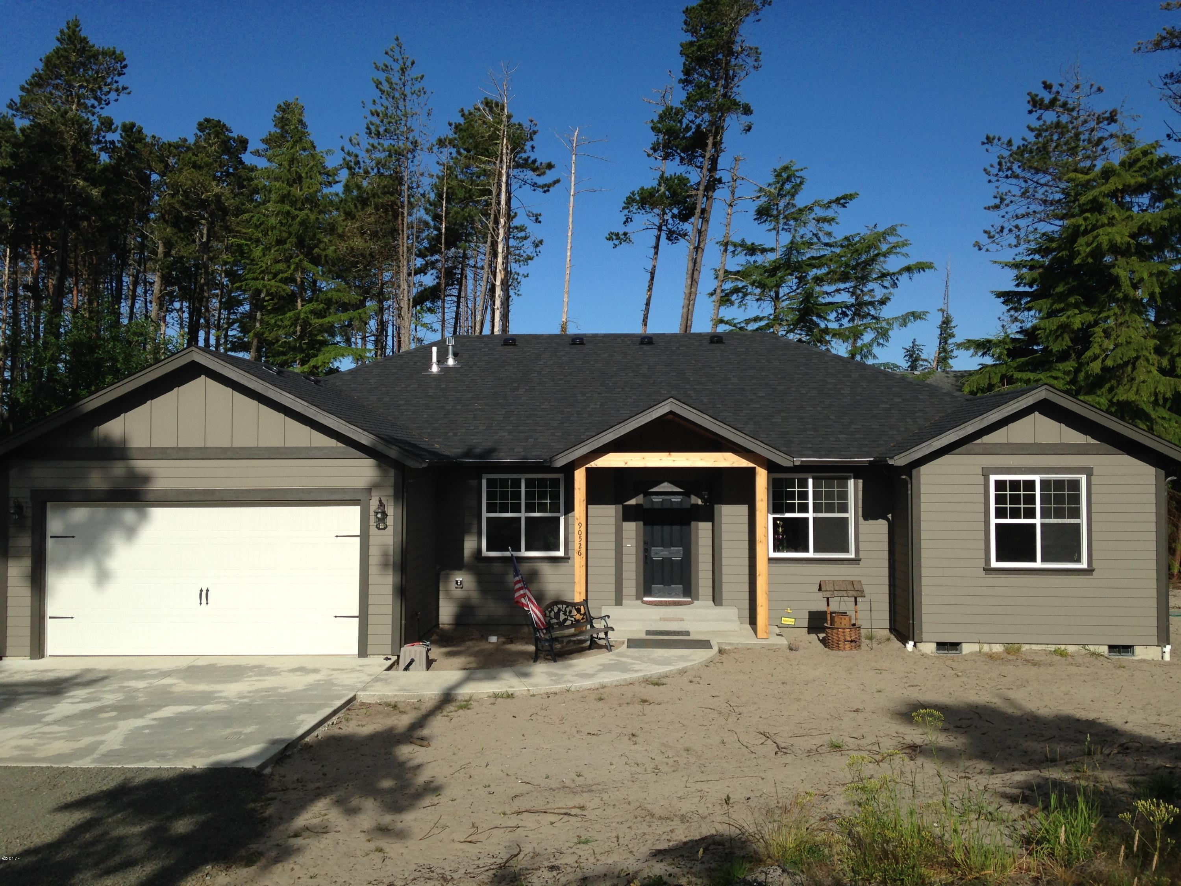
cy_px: 443
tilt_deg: -0.3
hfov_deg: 55.4
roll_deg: -0.4
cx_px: 590
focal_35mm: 33
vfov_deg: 42.9
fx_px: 1126
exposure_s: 1/2584
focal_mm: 4.12
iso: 50
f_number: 2.4
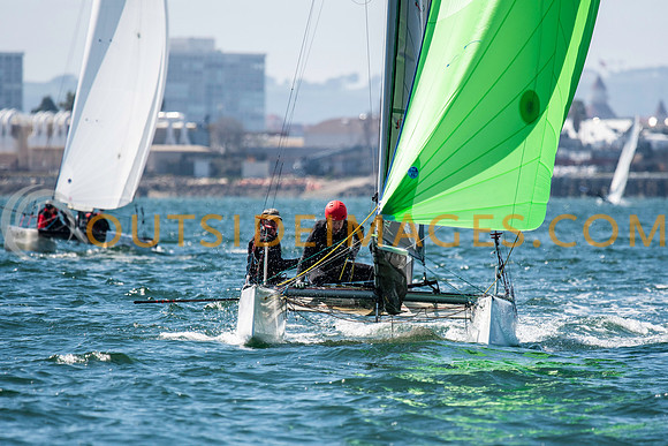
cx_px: 361
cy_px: 261
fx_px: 9824
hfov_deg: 3.9
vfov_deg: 2.6
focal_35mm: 529
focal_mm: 300
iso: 250
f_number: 4
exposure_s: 1/4000
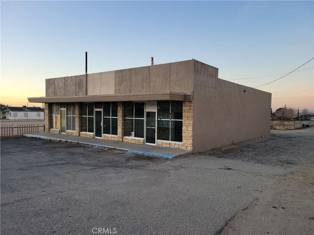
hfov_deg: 67.3
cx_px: 157
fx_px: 236
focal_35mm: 26
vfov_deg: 53.1
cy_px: 118
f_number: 1.8
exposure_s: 1/137
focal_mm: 5.4
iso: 40
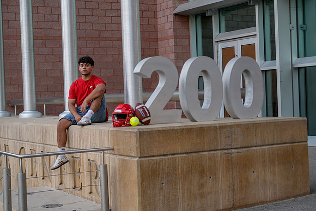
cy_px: 106
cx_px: 158
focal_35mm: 70
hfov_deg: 28.8
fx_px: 615
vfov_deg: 19.5
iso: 250
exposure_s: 1/100
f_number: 3.2
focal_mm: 70
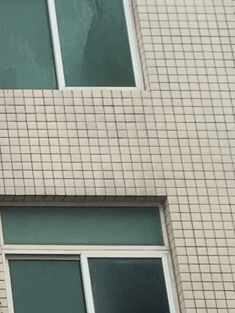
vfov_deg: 9.9
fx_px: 1700
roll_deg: +0.0
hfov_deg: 7.2
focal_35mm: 188
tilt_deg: +25.1
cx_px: -437
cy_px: 577
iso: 32
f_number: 2.2
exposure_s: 1/124
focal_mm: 4.15
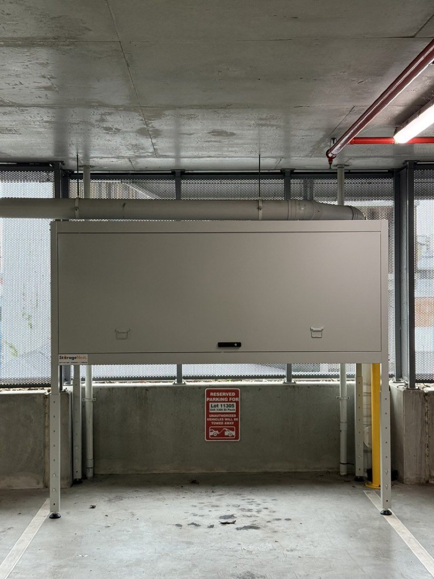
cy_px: 290
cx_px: 217
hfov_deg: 30.3
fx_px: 802
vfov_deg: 39.7
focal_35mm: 48
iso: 250
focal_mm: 6.76
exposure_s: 1/50
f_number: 1.78
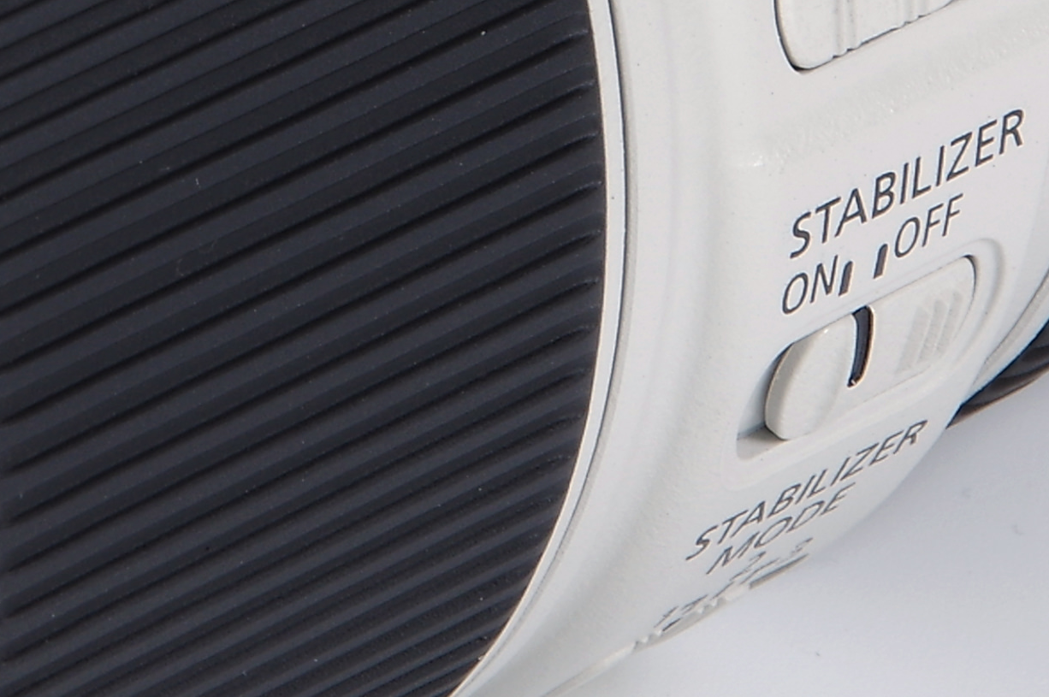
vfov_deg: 2.4
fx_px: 16710
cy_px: -227
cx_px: 364
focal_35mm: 574
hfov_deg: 3.6
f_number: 16
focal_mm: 78
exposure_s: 1/6
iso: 100
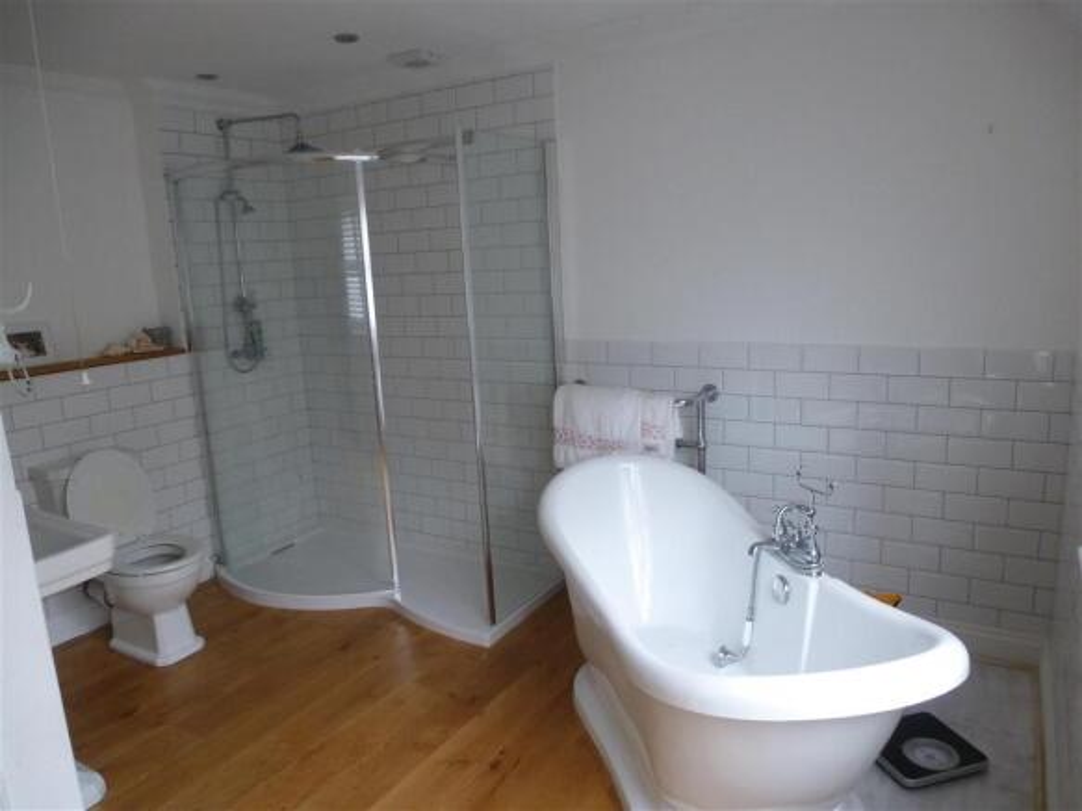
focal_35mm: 24
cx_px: 541
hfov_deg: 71.6
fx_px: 750
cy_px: 406
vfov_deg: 56.8
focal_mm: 4.3
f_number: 3.3
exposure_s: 1/30
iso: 400
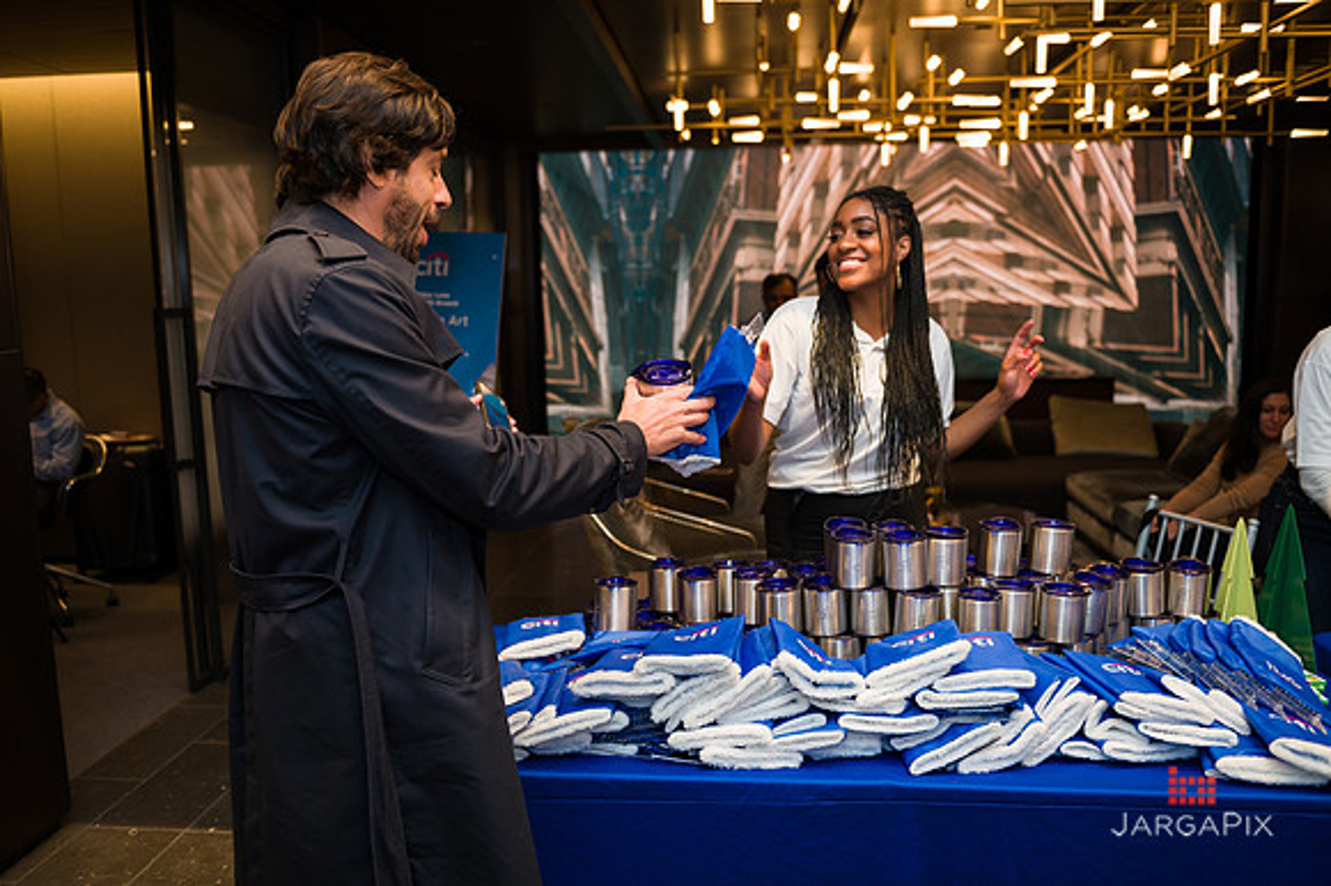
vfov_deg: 44.9
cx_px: 666
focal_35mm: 29
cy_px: 443
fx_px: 1072
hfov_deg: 63.7
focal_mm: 29
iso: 400
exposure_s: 1/200
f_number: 3.2
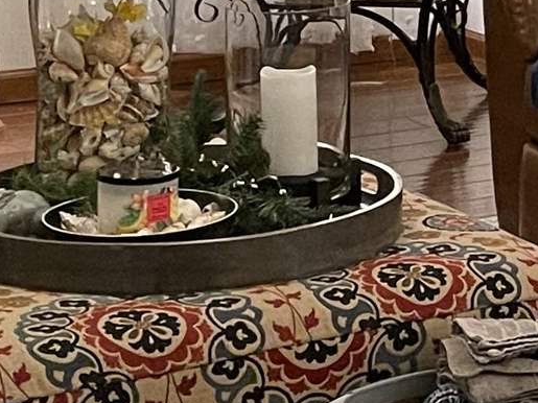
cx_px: 731
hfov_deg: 12.3
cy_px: -177
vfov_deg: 9.3
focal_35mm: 155
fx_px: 2408
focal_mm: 5.1
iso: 400
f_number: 1.6
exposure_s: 1/60
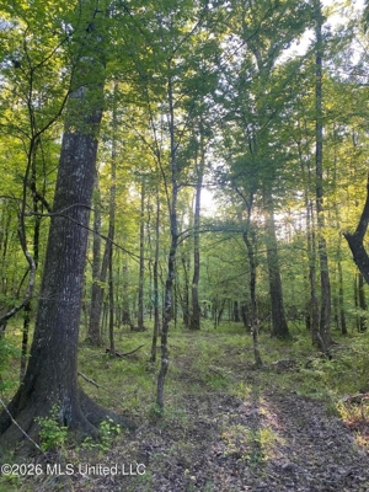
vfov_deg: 67.3
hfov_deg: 53.1
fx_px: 370
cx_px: 184
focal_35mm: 26
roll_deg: -0.1
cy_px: 246
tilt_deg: +9.6
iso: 80
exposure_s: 1/121
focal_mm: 4.25
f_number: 1.8
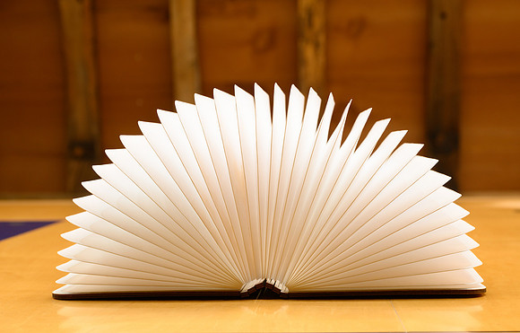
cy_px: 260
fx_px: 898
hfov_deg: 32.3
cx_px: 263
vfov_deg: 20.8
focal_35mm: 63
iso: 200
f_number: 5.6
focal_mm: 41
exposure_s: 1/5
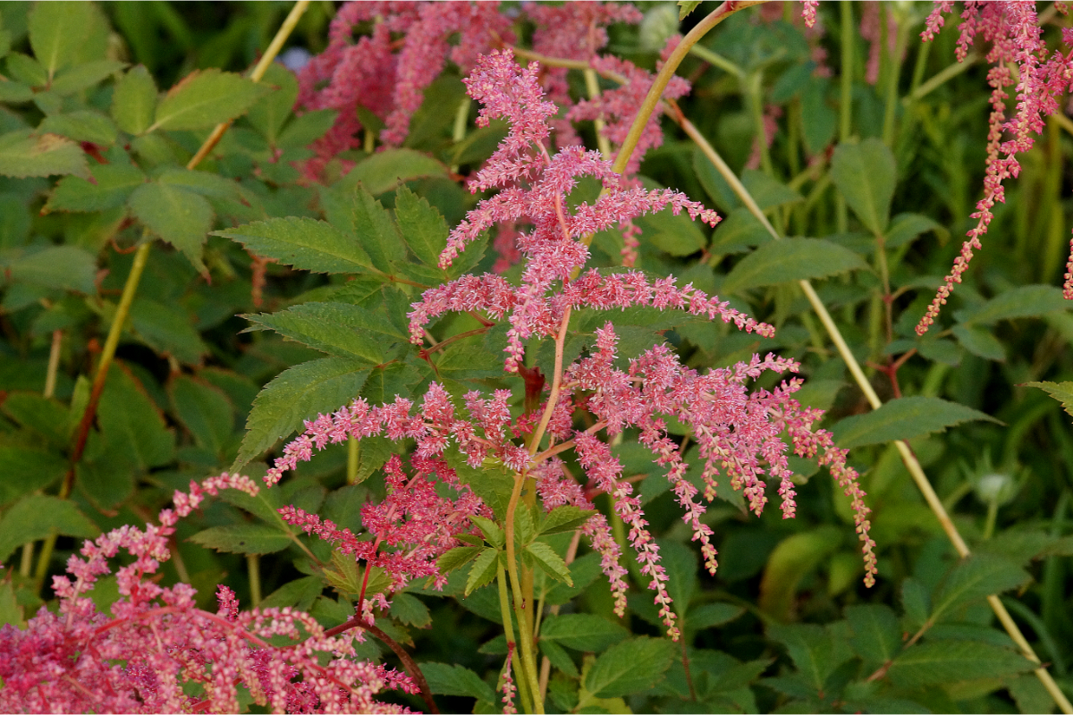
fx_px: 4470
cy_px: 358
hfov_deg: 13.7
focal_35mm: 150
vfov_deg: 9.1
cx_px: 536
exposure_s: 1/160
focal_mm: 100
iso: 1250
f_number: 13
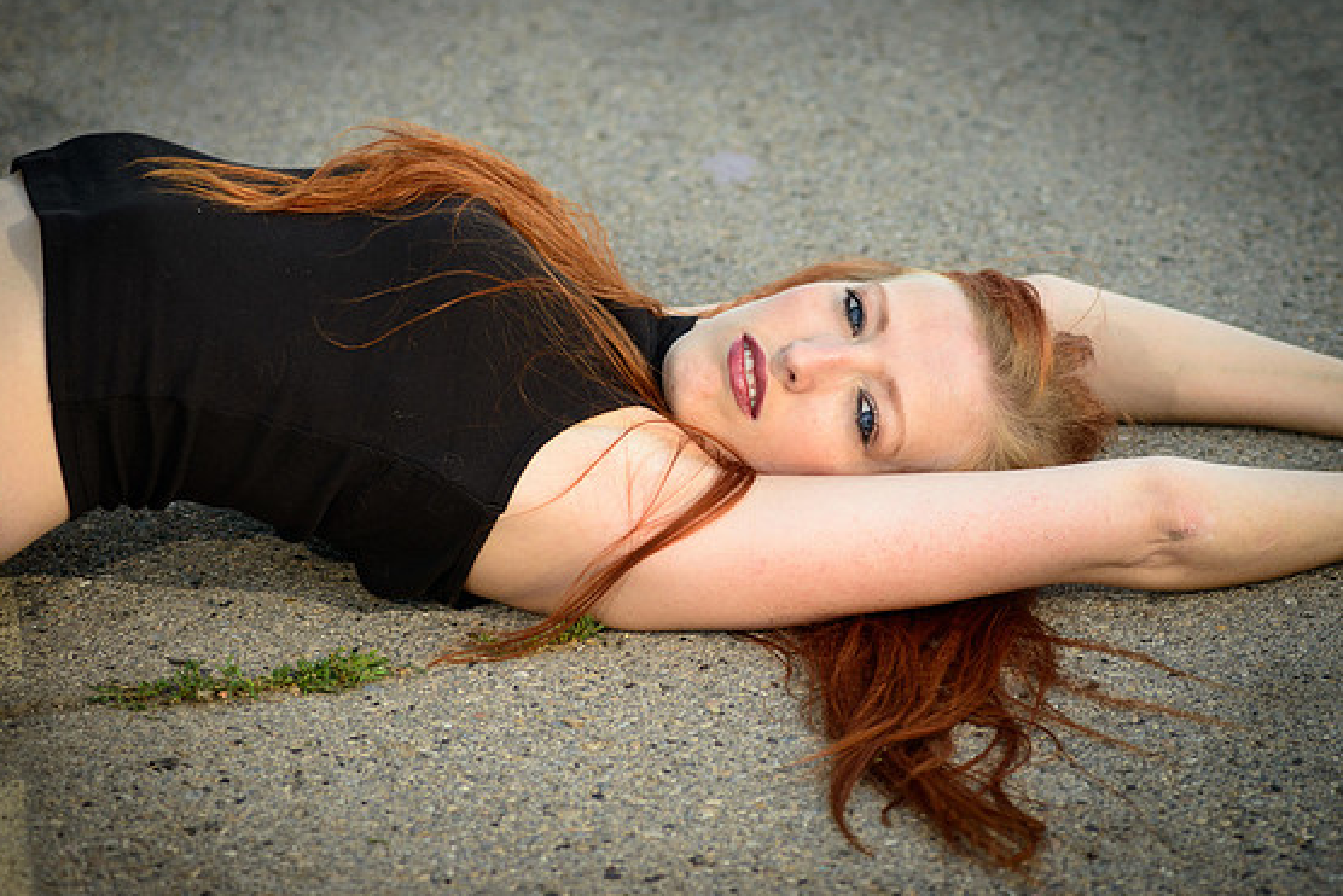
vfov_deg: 8.6
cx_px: 898
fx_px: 5933
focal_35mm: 159
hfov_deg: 12.9
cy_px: 267
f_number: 4
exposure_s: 1/250
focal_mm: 112
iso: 160
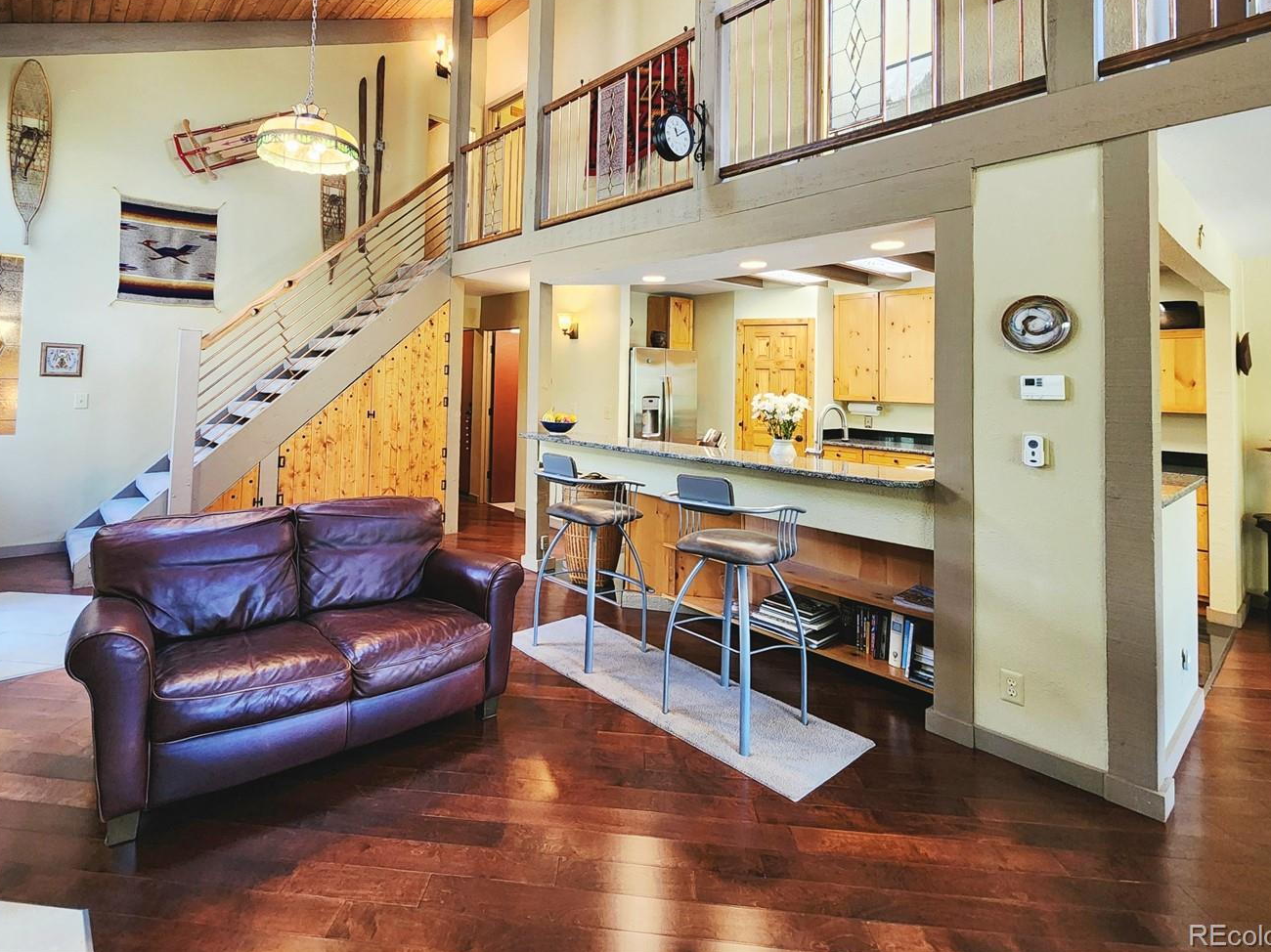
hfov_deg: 94.1
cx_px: 565
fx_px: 587
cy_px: 370
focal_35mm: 16
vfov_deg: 77.0
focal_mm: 2.2
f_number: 2.2
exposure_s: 1/60.2
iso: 320
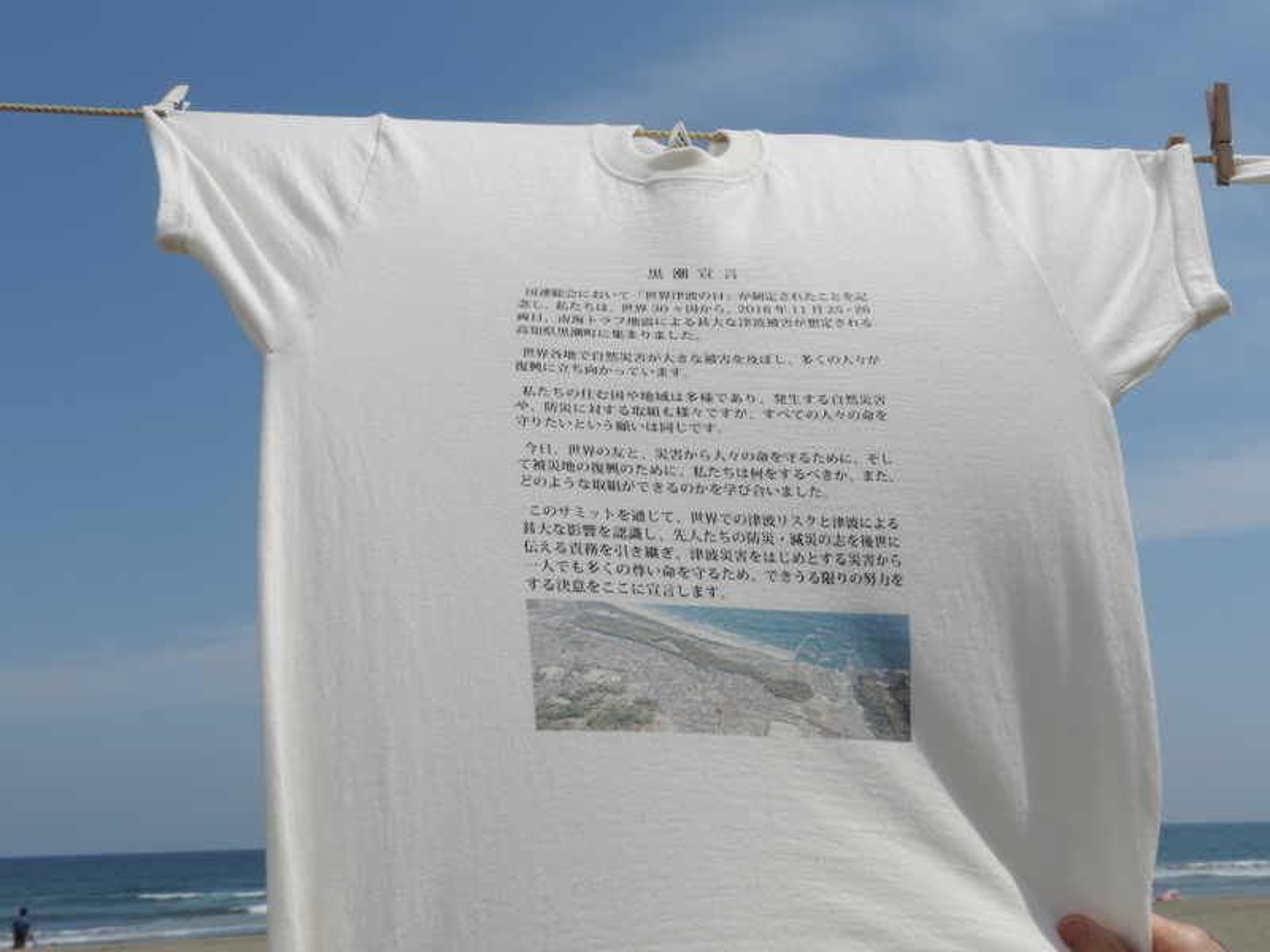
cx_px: 635
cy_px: 476
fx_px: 1284
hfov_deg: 52.6
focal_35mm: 35
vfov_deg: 40.7
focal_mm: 6.2
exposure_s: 1/1250
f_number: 4.6
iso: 80
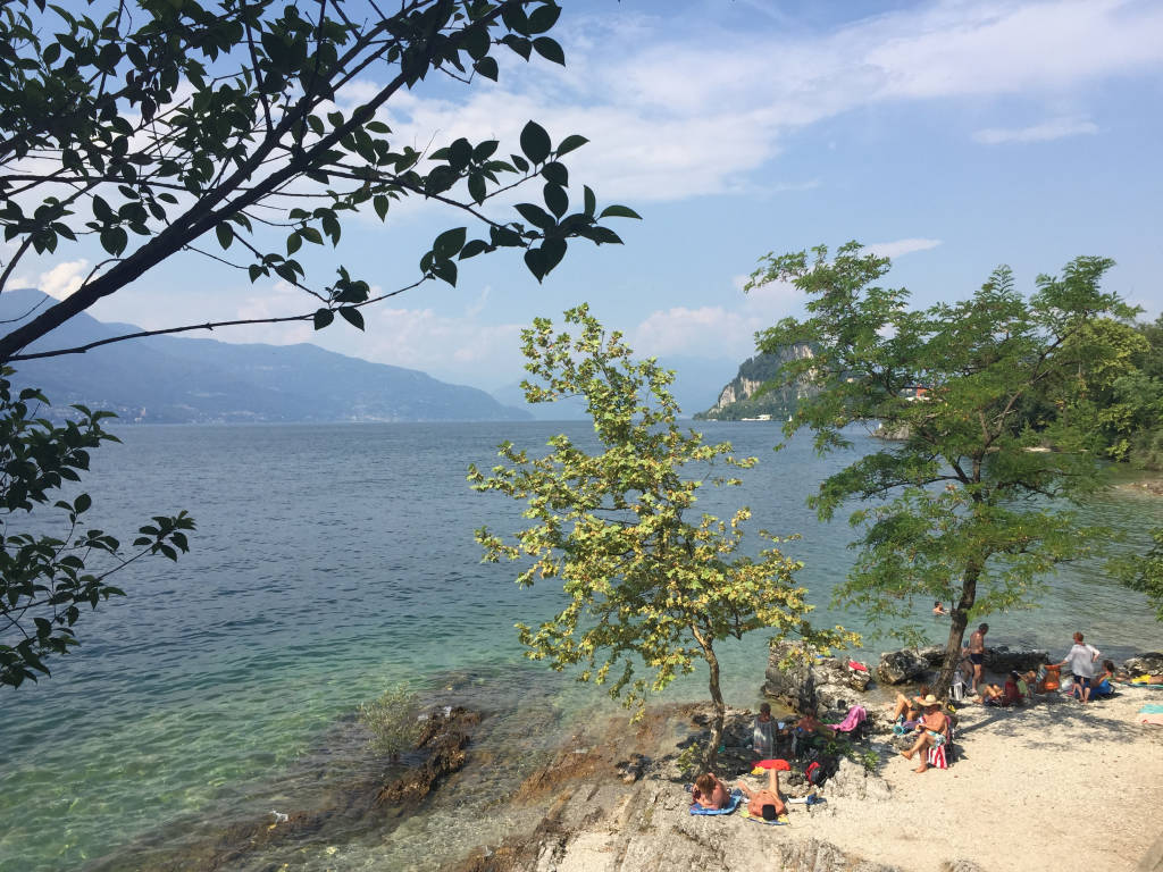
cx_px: 582
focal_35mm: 29
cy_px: 436
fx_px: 974
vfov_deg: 48.2
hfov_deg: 61.7
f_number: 2.2
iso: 32
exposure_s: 1/1980
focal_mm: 4.15
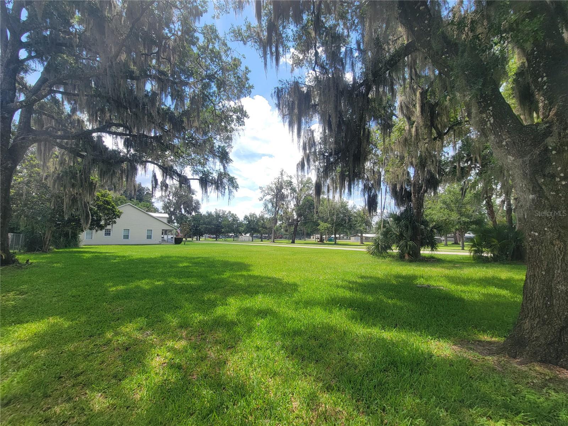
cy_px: 213
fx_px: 213
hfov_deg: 106.2
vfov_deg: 89.9
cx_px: 284
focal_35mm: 13
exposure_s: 1/1087
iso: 50
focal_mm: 2.2
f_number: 2.2
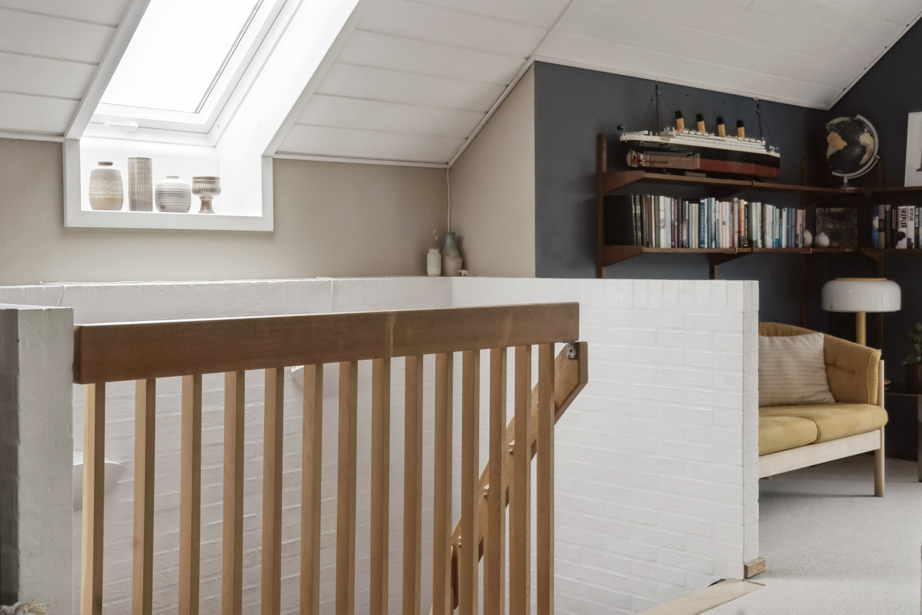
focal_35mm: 40
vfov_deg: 33.4
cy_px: 308
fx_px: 1024
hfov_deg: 48.5
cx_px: 461
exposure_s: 1/400
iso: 800
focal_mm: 40
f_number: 7.1
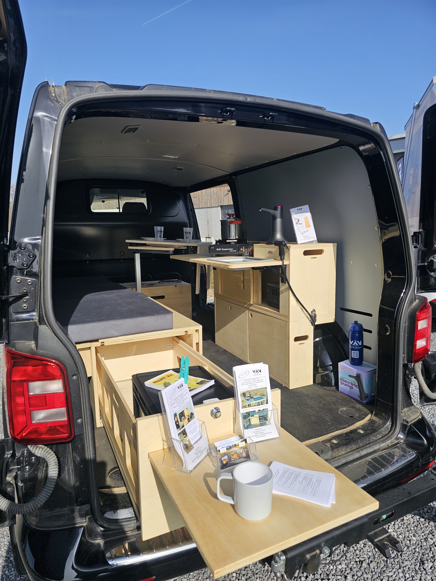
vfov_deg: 73.9
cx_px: 218
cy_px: 290
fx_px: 386
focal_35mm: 23
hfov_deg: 58.9
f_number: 1.7
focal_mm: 6.3
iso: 10
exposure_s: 1/929
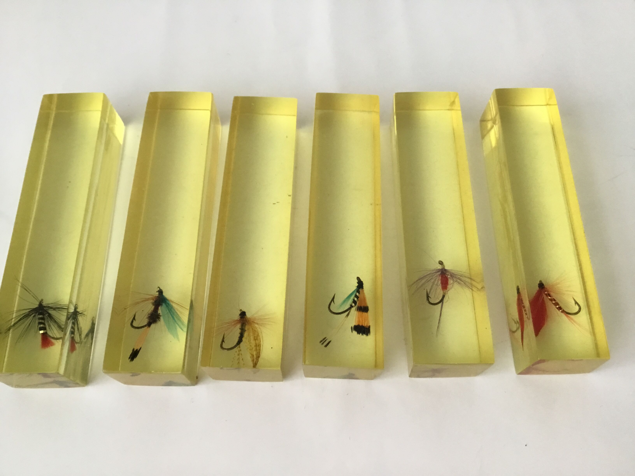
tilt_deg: -63.6
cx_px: 318
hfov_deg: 58.4
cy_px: 238
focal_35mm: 31
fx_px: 569
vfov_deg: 45.4
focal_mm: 3.3
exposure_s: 1/33
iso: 125
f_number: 2.4
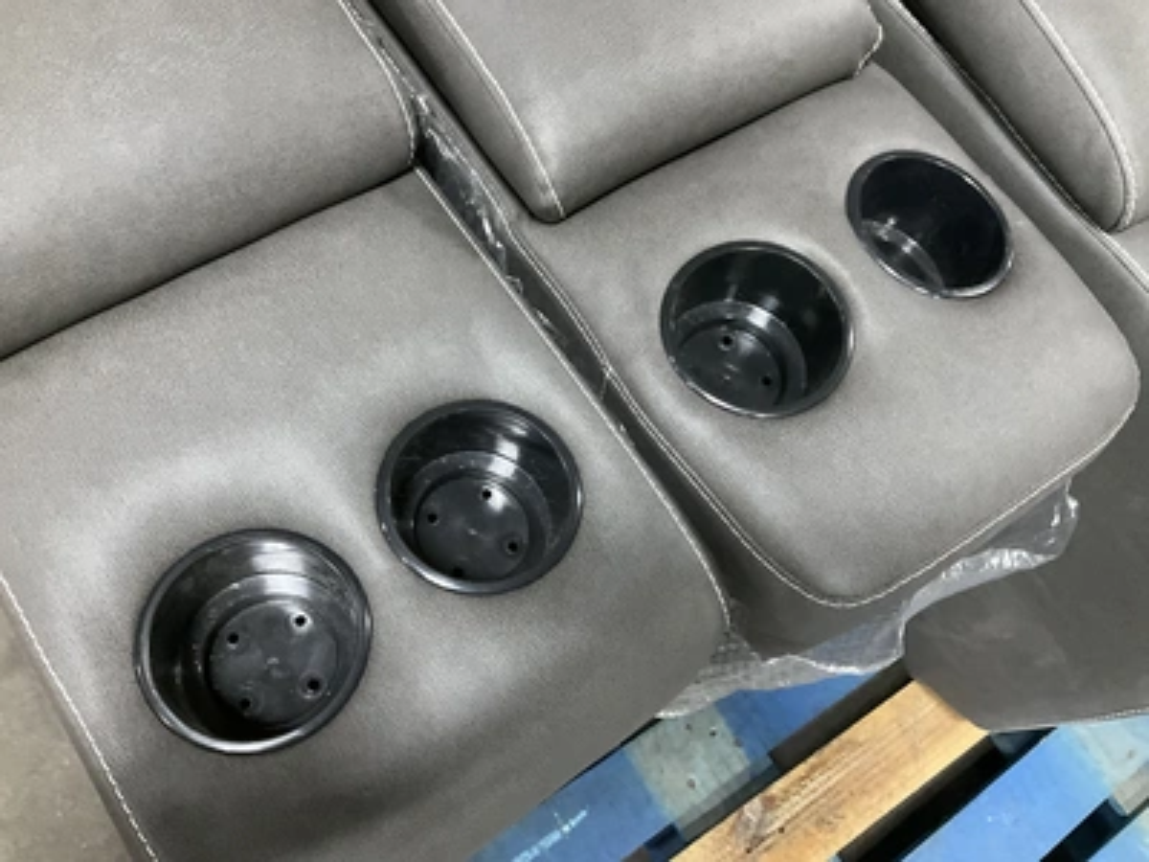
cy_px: 431
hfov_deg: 61.7
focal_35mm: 29
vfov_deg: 48.2
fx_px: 963
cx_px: 574
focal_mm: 3
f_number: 1.8
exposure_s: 1/30
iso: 500
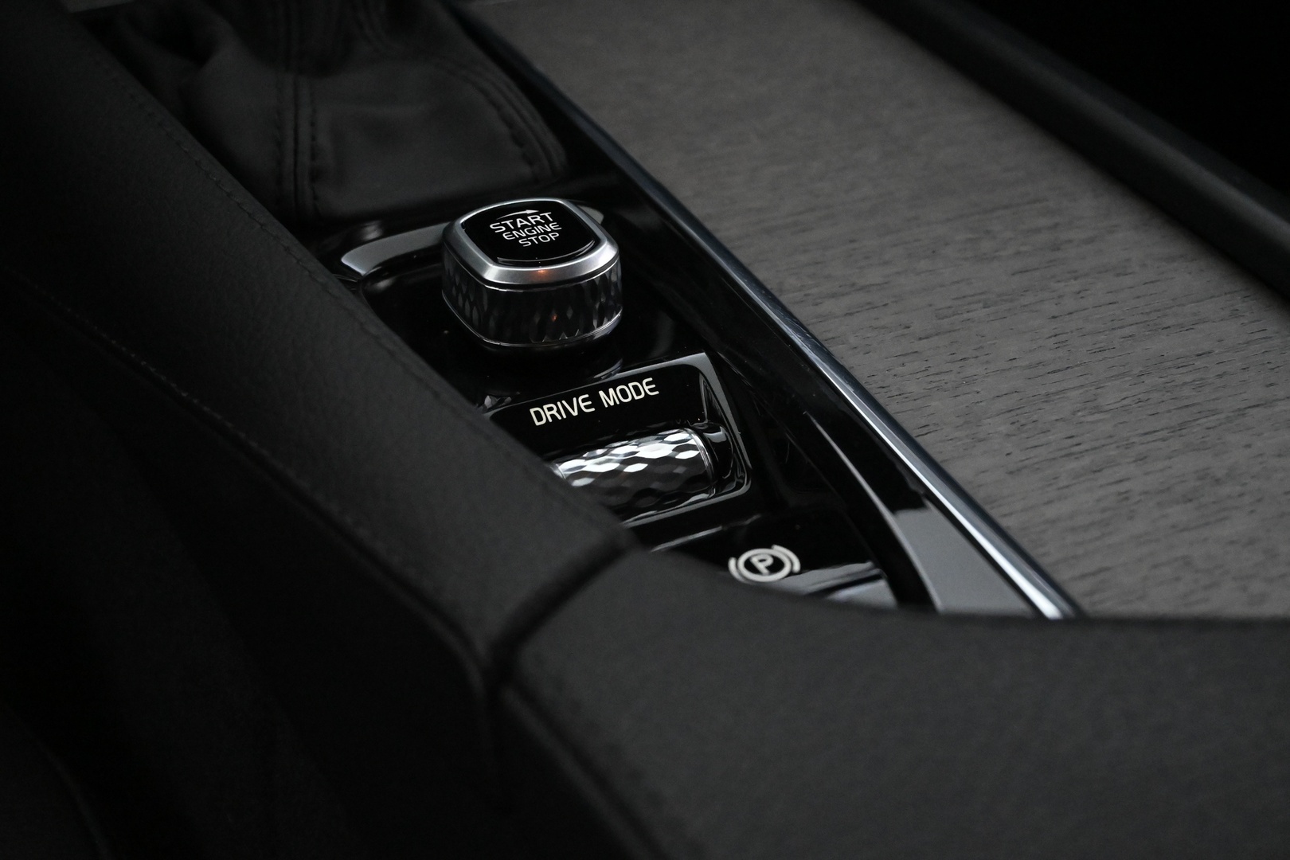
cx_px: 645
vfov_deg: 22.1
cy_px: 430
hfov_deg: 32.6
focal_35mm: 62
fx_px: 2204
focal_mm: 41
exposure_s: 1/60
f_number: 5.6
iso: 8000
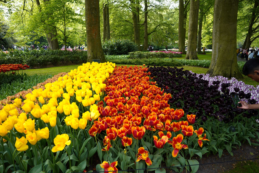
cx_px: 125
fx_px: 187
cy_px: 81
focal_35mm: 26
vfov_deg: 49.5
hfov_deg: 69.4
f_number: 2.8
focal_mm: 24
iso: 100
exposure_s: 1/100
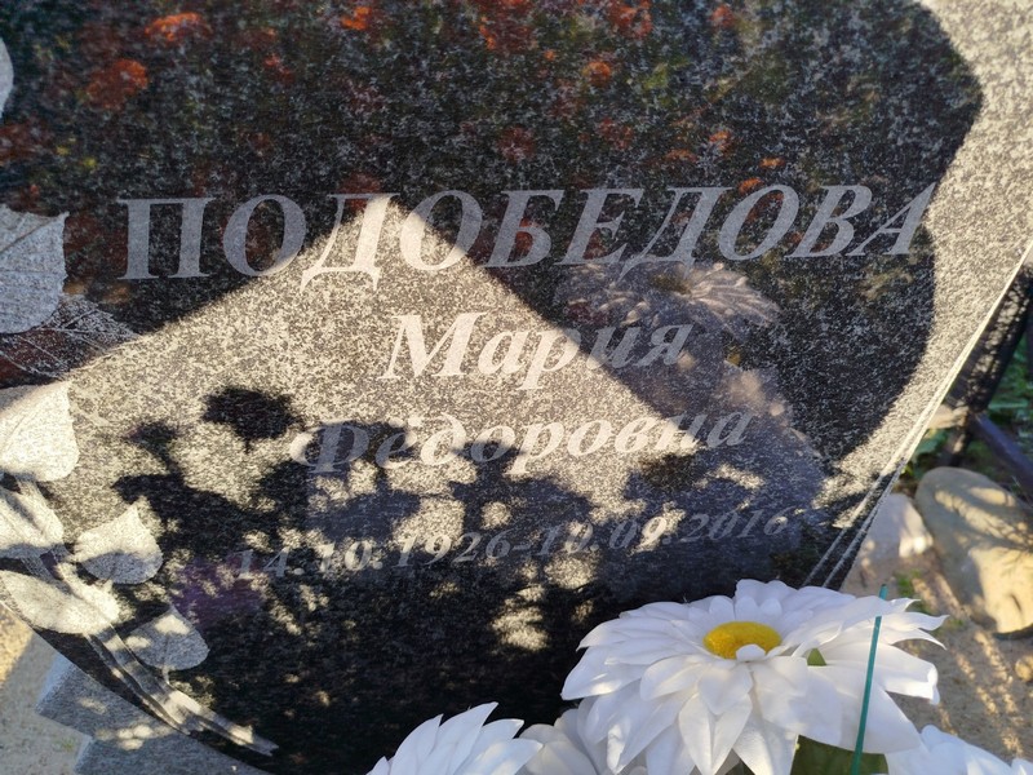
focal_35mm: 24
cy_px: 388
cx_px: 516
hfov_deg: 71.6
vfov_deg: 56.8
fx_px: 716
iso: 50
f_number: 1.7
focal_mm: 5.31
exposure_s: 1/250
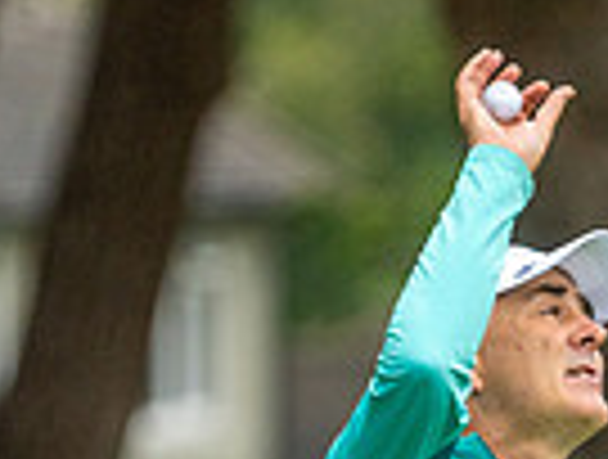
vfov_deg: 1.0
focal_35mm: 1437
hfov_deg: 1.4
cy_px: 896
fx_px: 25307
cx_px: 405
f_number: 4
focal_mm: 300
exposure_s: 1/2500
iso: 800
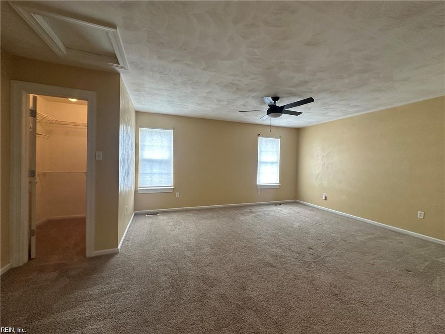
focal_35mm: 14
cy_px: 167
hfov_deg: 102.1
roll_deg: -1.5
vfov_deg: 85.7
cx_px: 222
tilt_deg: -1.7
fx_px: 180
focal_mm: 2.22
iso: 250
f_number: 2.2
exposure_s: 1/120
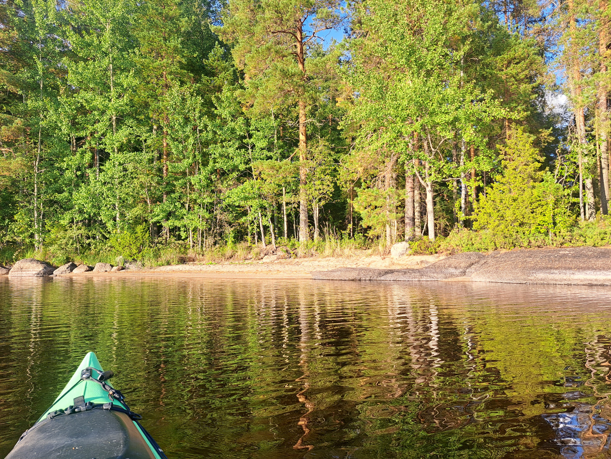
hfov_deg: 71.6
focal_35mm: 24
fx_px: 424
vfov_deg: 56.8
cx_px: 306
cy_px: 230
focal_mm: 5.23
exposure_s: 1/370
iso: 50
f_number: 1.8
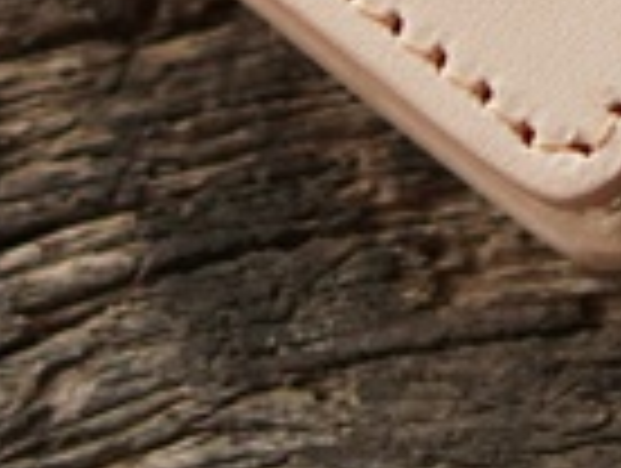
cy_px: -1125
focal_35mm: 625
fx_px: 11232
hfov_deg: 3.2
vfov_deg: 2.4
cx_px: 1044
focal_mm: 50
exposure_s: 1/2000
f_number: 2.5
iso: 500
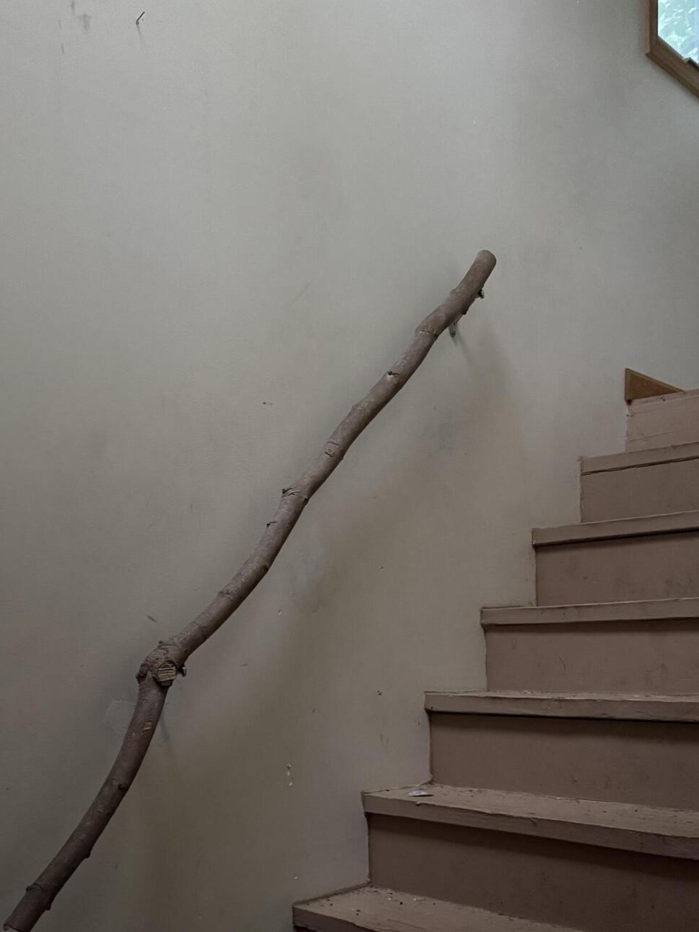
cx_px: 270
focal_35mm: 37
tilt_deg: -1.8
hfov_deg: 38.5
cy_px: 698
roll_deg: -0.3
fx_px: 996
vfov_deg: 48.2
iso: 1250
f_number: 1.78
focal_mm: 6.76
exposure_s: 1/30
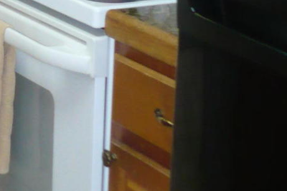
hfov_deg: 11.6
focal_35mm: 167
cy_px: -249
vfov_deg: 7.7
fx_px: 1331
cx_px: -178
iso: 200
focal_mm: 6.1
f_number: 2.8
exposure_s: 1/30
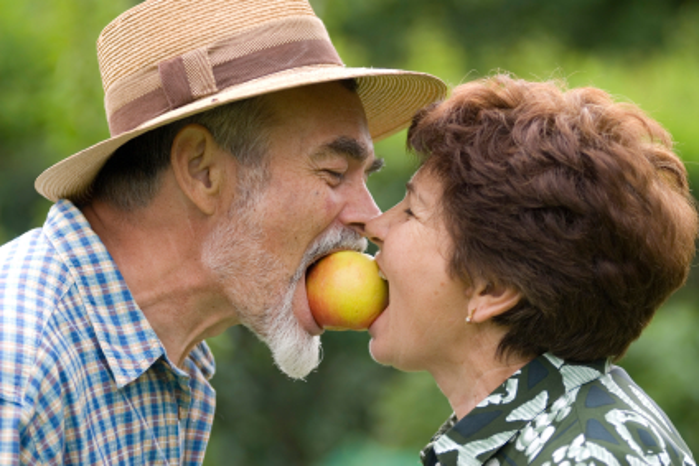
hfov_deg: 13.7
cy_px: 233
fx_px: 2913
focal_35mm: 150
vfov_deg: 9.2
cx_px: 350
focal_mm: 100
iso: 280
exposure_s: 1/125
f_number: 2.8
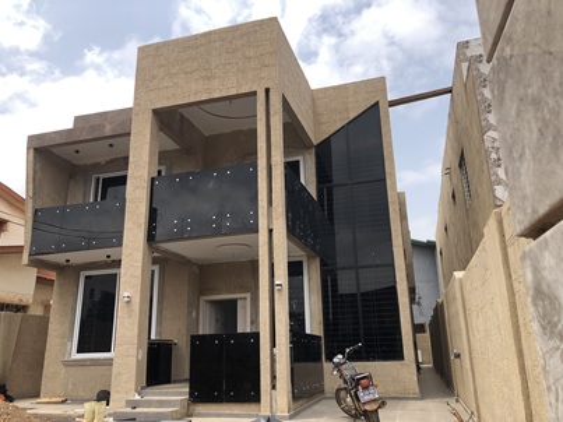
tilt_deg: +16.8
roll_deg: +2.4
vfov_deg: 49.7
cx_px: 282
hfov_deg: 63.5
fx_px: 455
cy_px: 211
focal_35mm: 28
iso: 20
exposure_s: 1/1297
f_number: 1.8
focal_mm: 3.99
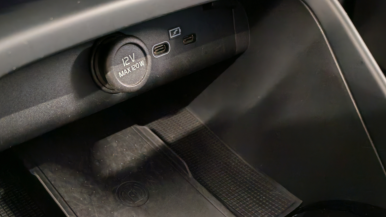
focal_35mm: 41
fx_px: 420
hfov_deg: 48.9
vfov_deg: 28.4
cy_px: 176
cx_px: 146
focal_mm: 6.12
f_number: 1.9
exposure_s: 1/17
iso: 12800
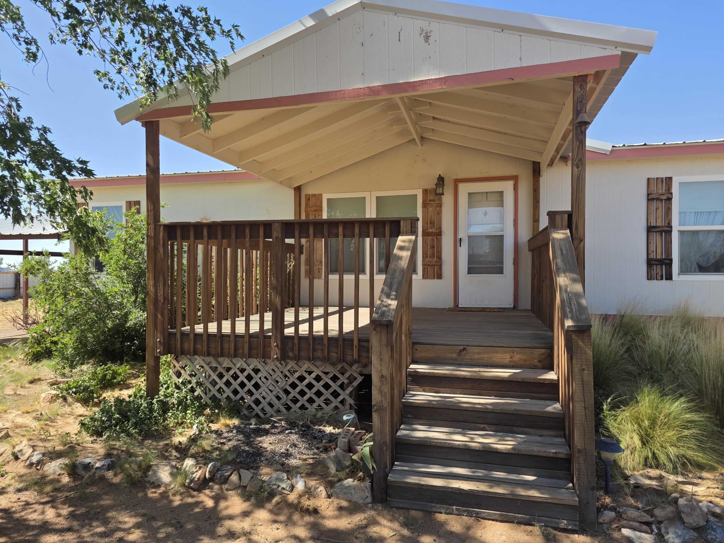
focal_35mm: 23
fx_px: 481
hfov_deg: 73.9
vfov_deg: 58.9
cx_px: 362
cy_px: 272
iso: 80
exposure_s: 1/2537
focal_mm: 6.25
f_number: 1.7
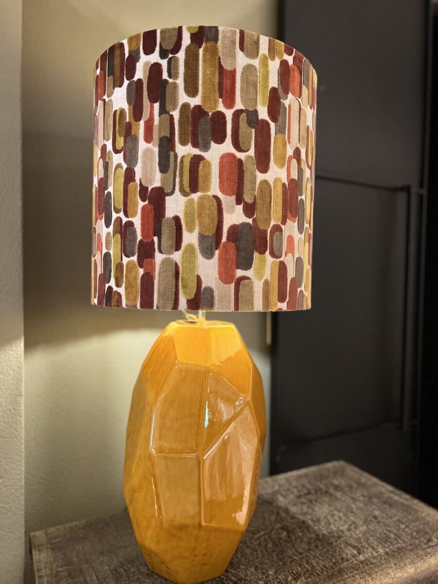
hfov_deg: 53.1
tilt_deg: -1.8
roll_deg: -0.6
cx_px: 219
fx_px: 439
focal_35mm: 26
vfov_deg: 67.3
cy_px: 292
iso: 400
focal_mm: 5.7
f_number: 1.5
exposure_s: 1/33
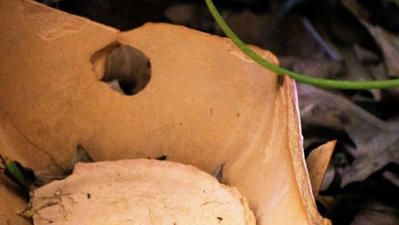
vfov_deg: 1.9
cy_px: 166
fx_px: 6845
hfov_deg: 3.3
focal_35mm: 647
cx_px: 140
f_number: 6.3
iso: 12800
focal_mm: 300
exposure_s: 1/125
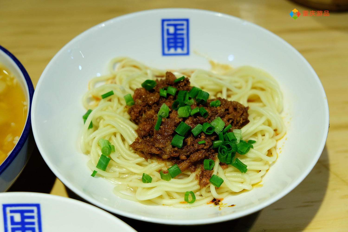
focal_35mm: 56
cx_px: 174
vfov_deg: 24.2
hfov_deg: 35.6
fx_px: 541
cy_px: 116
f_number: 3.6
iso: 250
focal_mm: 37.4
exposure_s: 1/125
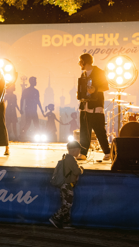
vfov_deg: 20.7
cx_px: 11
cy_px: 122
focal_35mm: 103
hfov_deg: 11.7
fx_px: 675
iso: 4000
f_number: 2.8
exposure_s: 1/160
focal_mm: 63.6
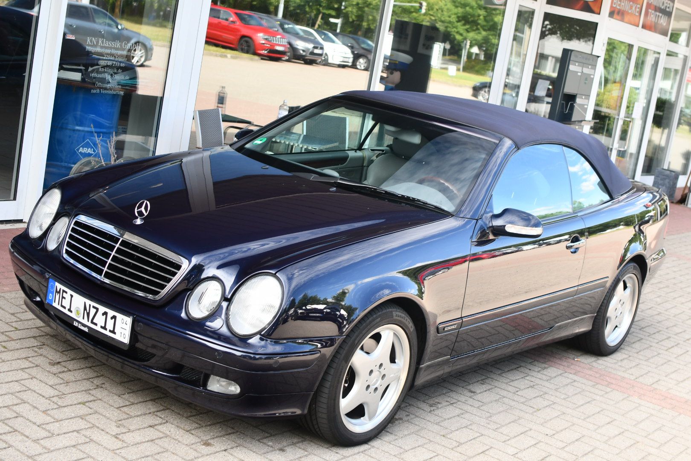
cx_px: 346
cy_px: 230
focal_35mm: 52
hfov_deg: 38.2
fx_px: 998
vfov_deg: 26.0
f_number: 4.5
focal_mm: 35
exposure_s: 1/250
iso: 400
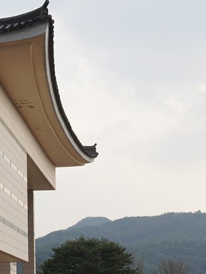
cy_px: 180
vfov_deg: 13.8
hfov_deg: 10.4
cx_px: 136
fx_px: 1134
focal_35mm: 143
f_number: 13
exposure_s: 1/100
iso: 200
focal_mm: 32
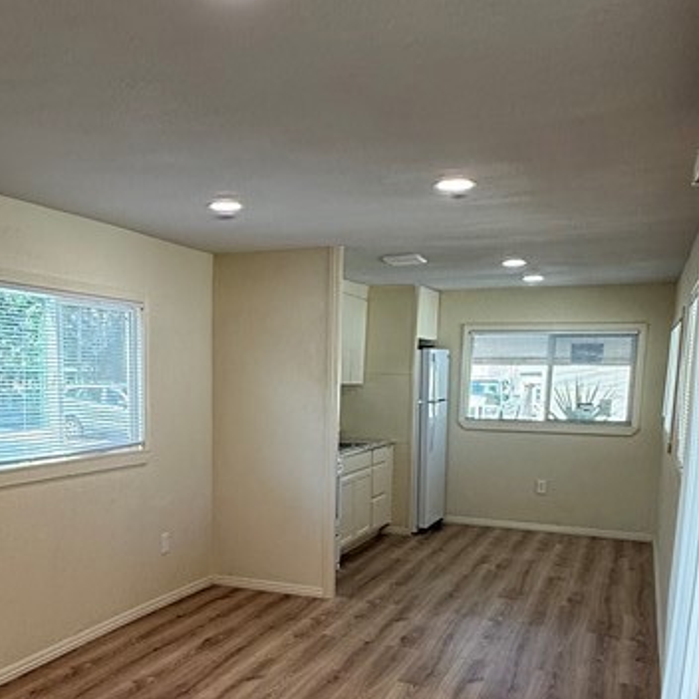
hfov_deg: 45.2
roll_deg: -1.0
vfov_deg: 44.8
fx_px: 822
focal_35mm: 36
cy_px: 508
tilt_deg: -9.2
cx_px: 222
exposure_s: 1/120
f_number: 2.2
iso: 100
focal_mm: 2.22
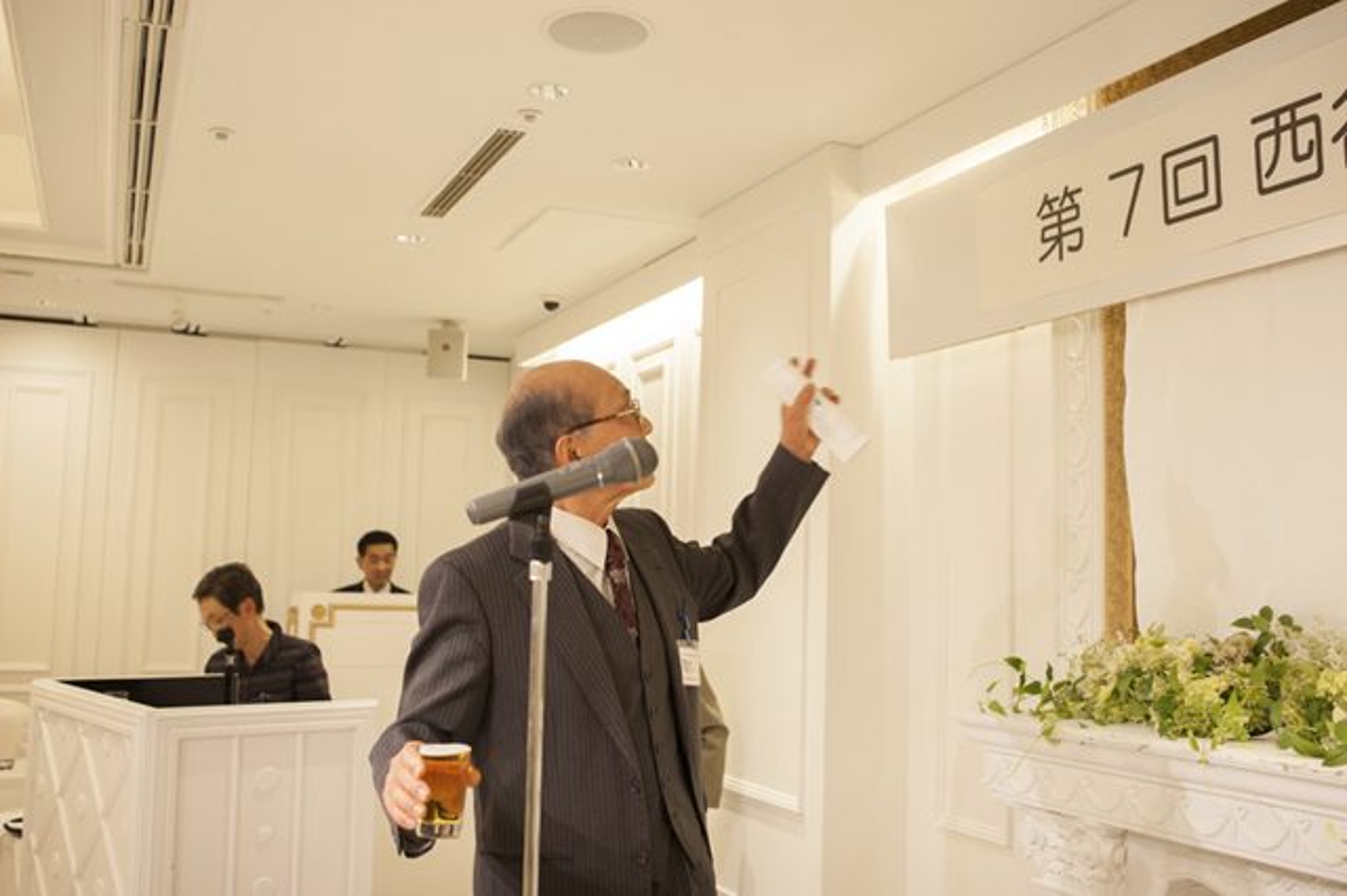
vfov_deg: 37.8
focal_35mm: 35
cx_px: 674
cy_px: 448
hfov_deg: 54.5
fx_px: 1309
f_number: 5.6
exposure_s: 1/100
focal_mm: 35
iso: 640
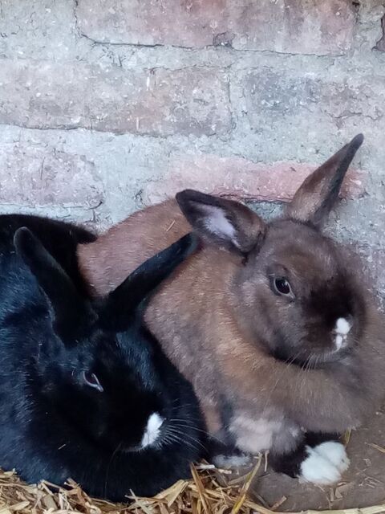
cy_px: 257
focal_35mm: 26
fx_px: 386
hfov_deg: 53.1
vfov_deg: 67.3
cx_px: 192
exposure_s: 1/25
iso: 374
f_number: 1.8
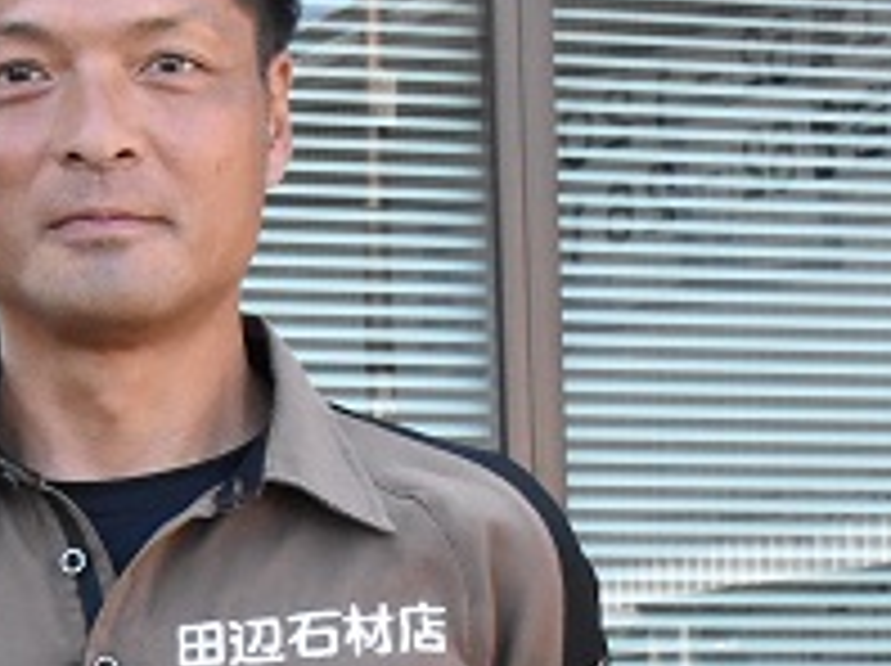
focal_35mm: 161
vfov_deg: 9.1
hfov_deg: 11.8
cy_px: 650
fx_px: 4139
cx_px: -446
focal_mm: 24
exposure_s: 1/500
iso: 3200
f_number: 11
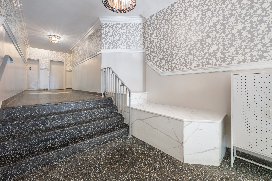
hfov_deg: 104.3
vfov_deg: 81.2
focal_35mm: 14
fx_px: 106
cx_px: 136
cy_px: 90
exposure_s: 4
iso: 320
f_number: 8
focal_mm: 14
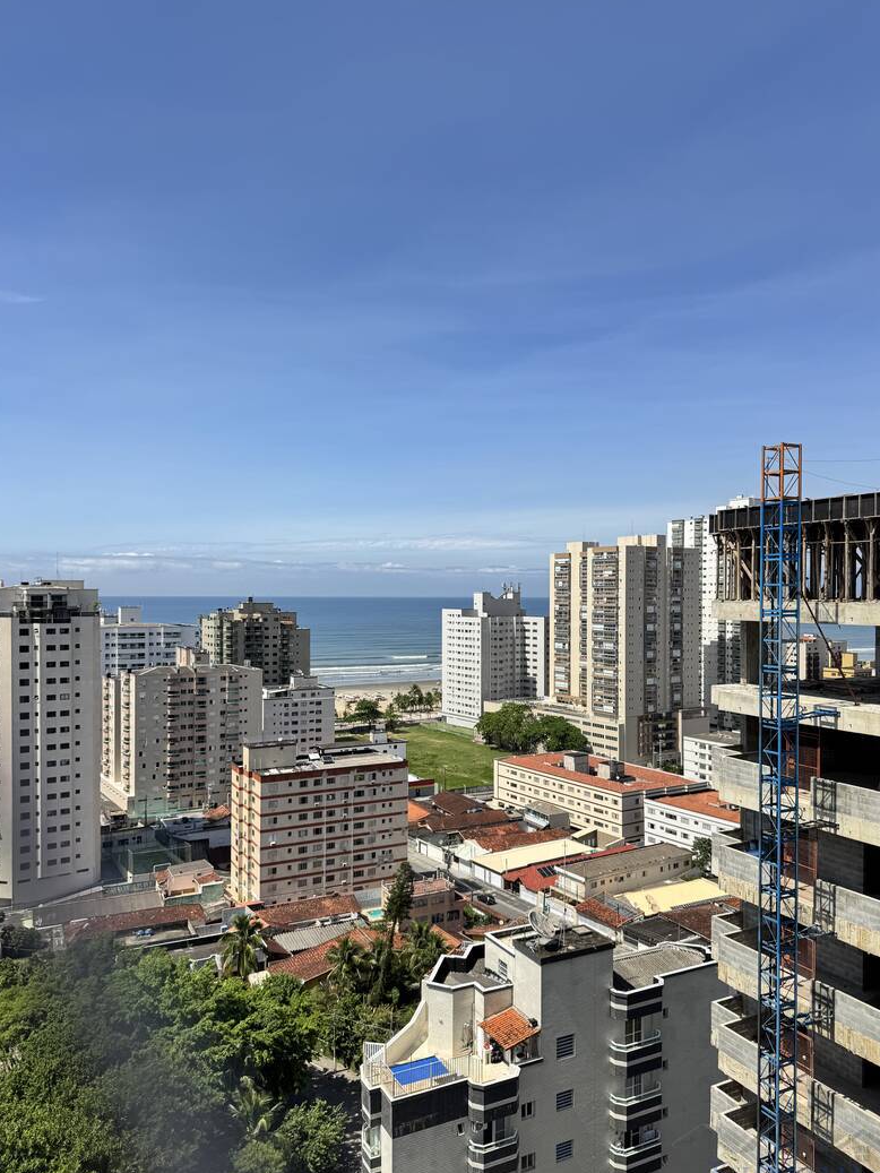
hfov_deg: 54.9
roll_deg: +0.0
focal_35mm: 25
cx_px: 451
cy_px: 601
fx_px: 847
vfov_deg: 69.4
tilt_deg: -1.2
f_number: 1.78
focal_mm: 6.76
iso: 80
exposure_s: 1/4608
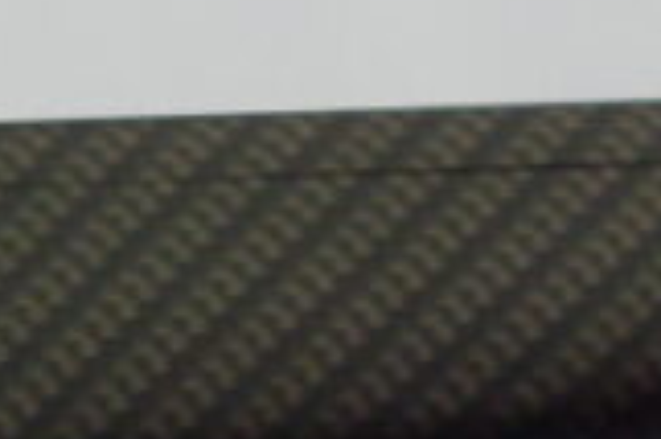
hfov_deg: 11.2
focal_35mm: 181
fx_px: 3320
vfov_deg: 7.5
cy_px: 509
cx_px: -25
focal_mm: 6.3
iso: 120
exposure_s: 1/45
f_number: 2.8
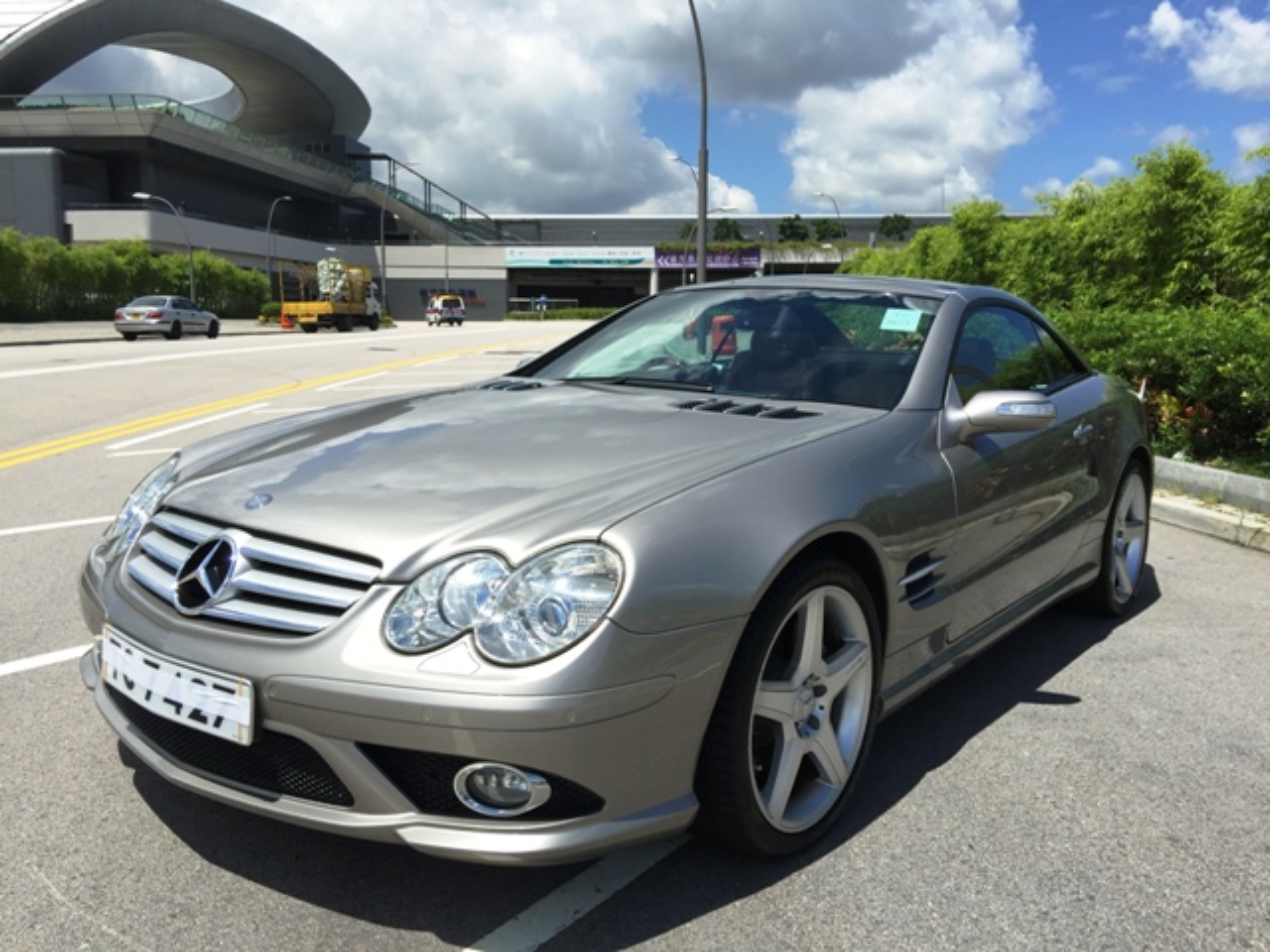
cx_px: 635
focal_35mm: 29
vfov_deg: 48.2
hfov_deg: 61.7
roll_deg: -1.5
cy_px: 476
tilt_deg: -7.5
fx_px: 1064
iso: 32
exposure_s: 1/2083
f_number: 2.2
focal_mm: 4.15
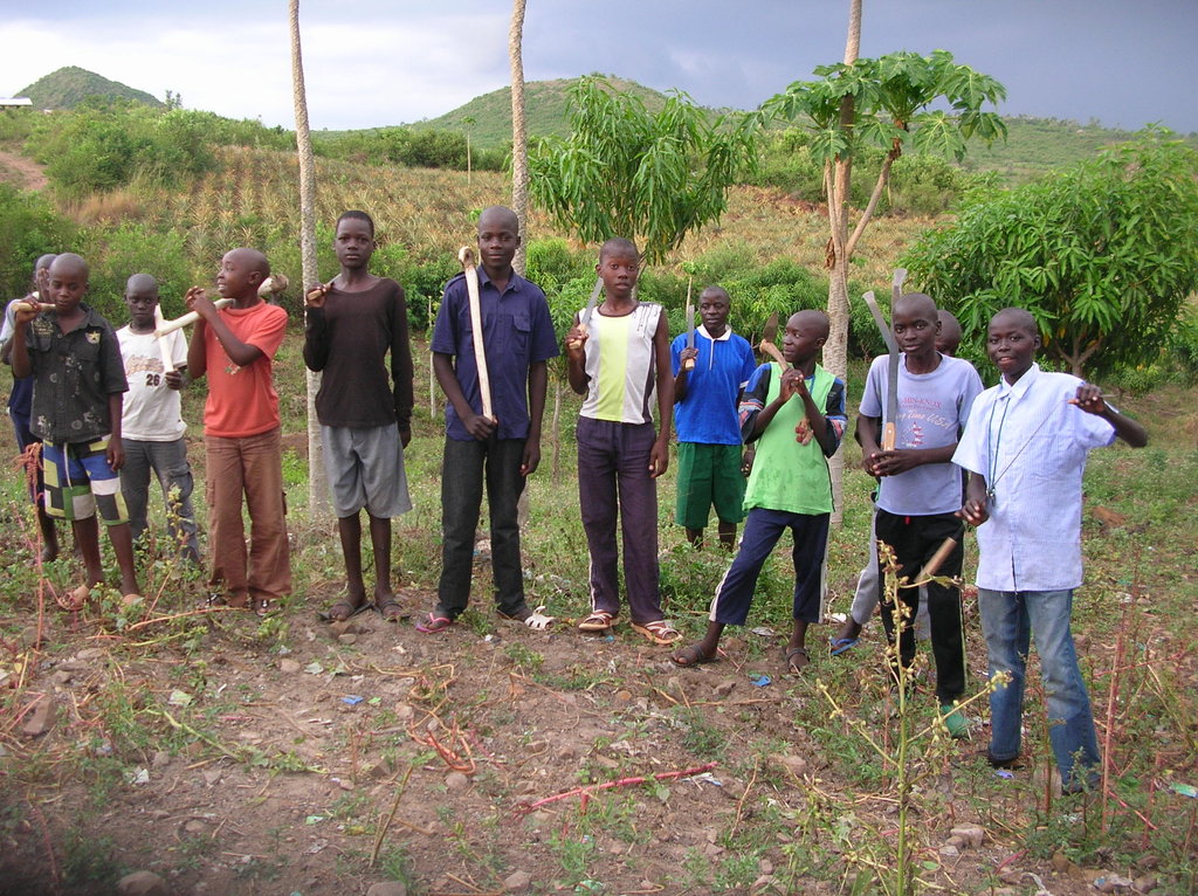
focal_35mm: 35
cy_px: 448
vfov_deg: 40.6
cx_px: 599
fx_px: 1210
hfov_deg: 52.7
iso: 53
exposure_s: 1/30
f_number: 2.8
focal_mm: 5.8
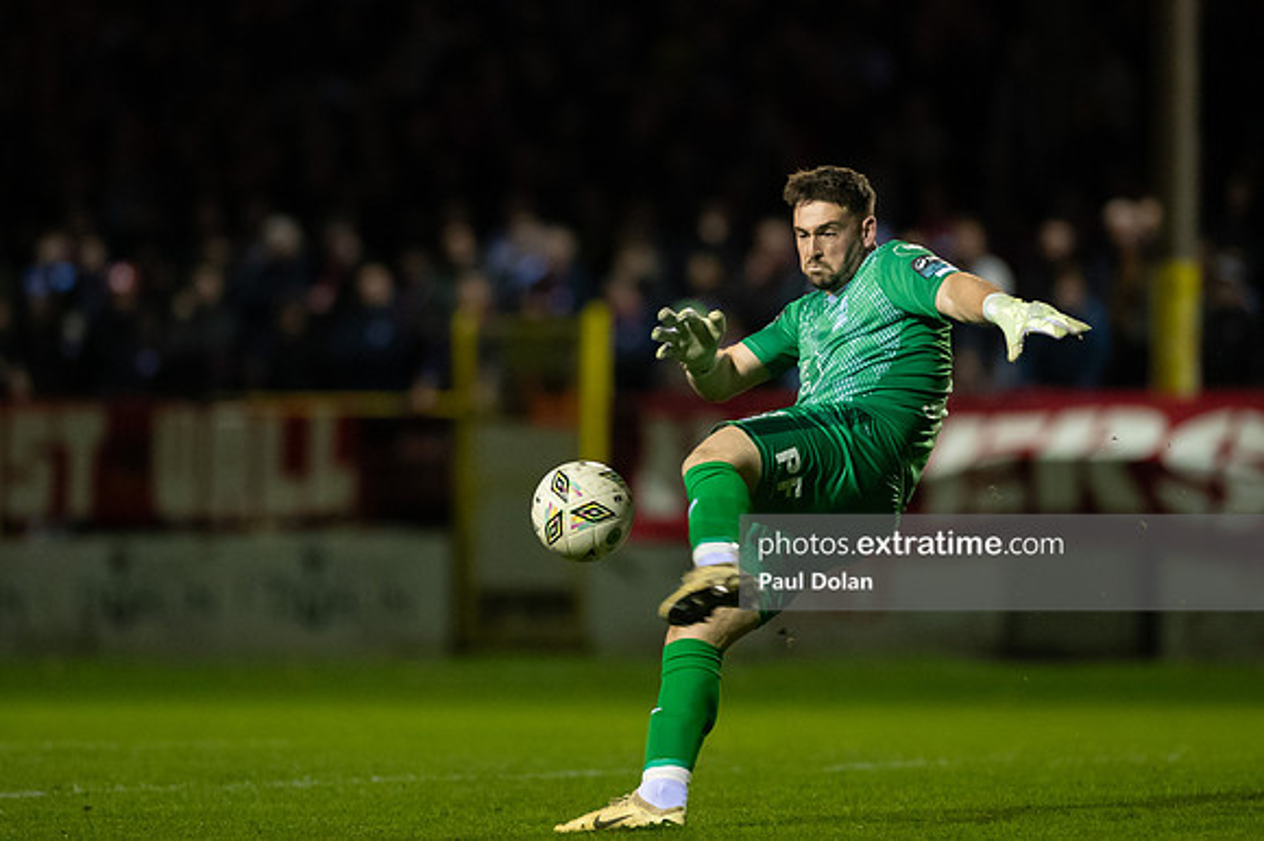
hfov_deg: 5.6
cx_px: 719
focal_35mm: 371
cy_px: 350
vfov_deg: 3.7
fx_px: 13034
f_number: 2.8
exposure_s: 1/1250
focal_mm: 300
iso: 8000
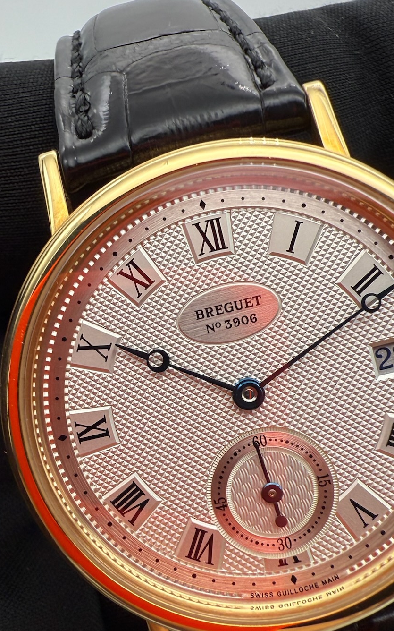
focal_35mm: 39
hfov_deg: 32.7
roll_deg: -13.2
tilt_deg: -37.9
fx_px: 670
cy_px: 414
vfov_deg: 49.6
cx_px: 156
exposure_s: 1/326
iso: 64
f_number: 2.2
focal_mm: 2.22
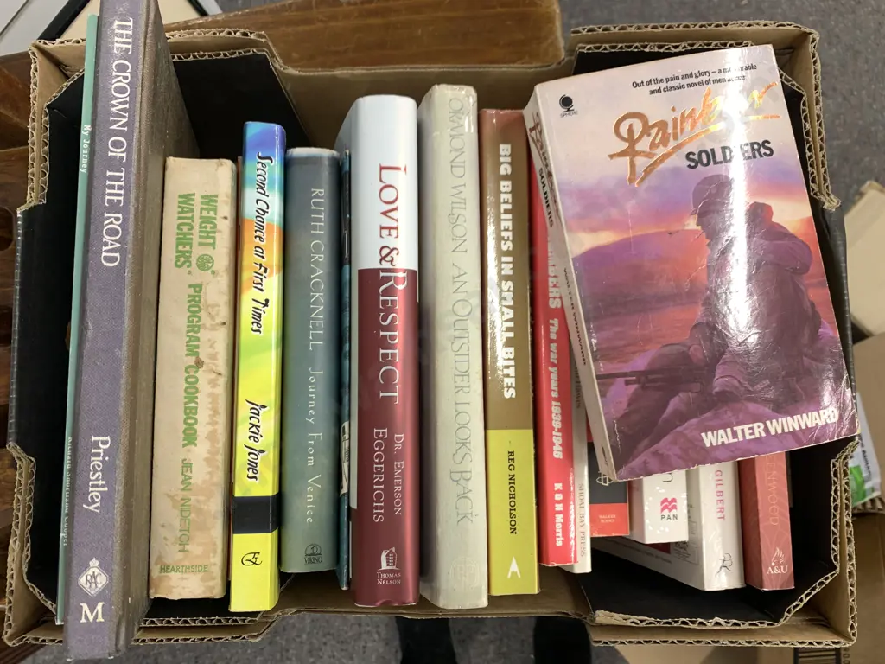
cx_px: 442
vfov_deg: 53.1
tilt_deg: -85.8
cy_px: 332
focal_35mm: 26
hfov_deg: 67.3
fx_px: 665
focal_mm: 4.25
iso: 50
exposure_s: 1/50
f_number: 1.8
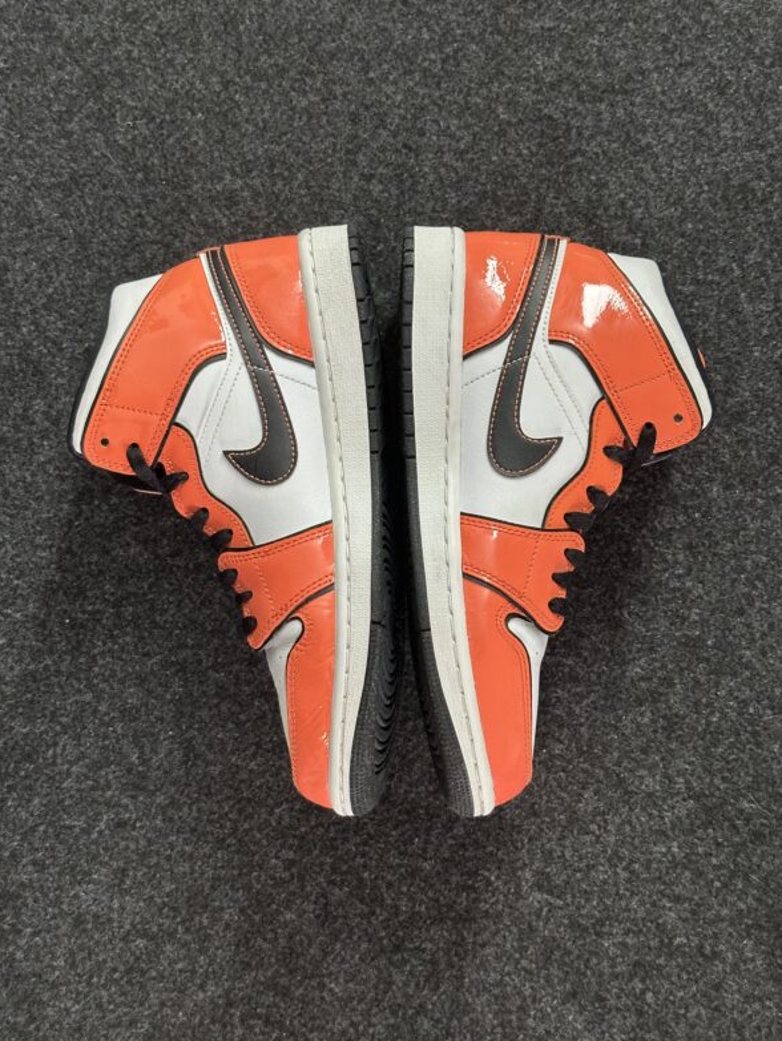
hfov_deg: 29.7
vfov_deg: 38.9
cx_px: 391
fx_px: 1475
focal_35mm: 49
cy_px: 522
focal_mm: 6.86
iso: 250
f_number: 1.78
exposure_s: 1/50
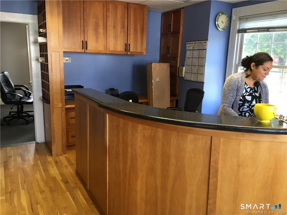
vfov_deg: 48.2
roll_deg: -1.4
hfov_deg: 61.7
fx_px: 240
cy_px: 108
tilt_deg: -8.3
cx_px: 144
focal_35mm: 29
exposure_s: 1/30
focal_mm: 4.15
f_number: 2.2
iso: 50
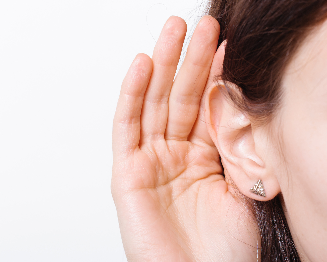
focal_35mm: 67
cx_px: 100
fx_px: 648
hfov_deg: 28.1
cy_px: 123
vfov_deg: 22.8
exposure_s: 1/200
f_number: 9
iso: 200
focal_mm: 50
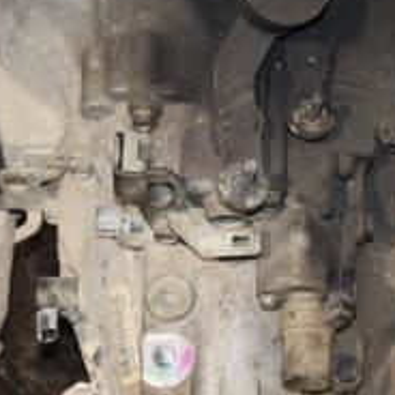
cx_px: 245
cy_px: 191
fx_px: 1820
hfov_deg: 12.4
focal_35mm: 141
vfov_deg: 12.4
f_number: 5
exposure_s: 1/60
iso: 800
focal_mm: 34
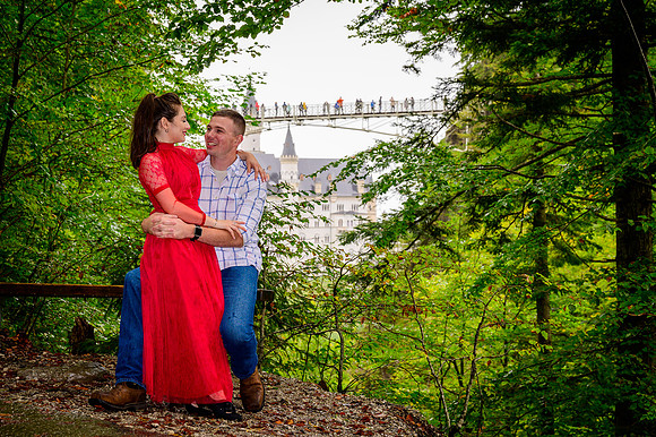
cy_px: 218
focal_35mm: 61
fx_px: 1115
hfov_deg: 32.8
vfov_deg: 22.1
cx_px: 328
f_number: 6.3
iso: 400
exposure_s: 1/160
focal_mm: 58
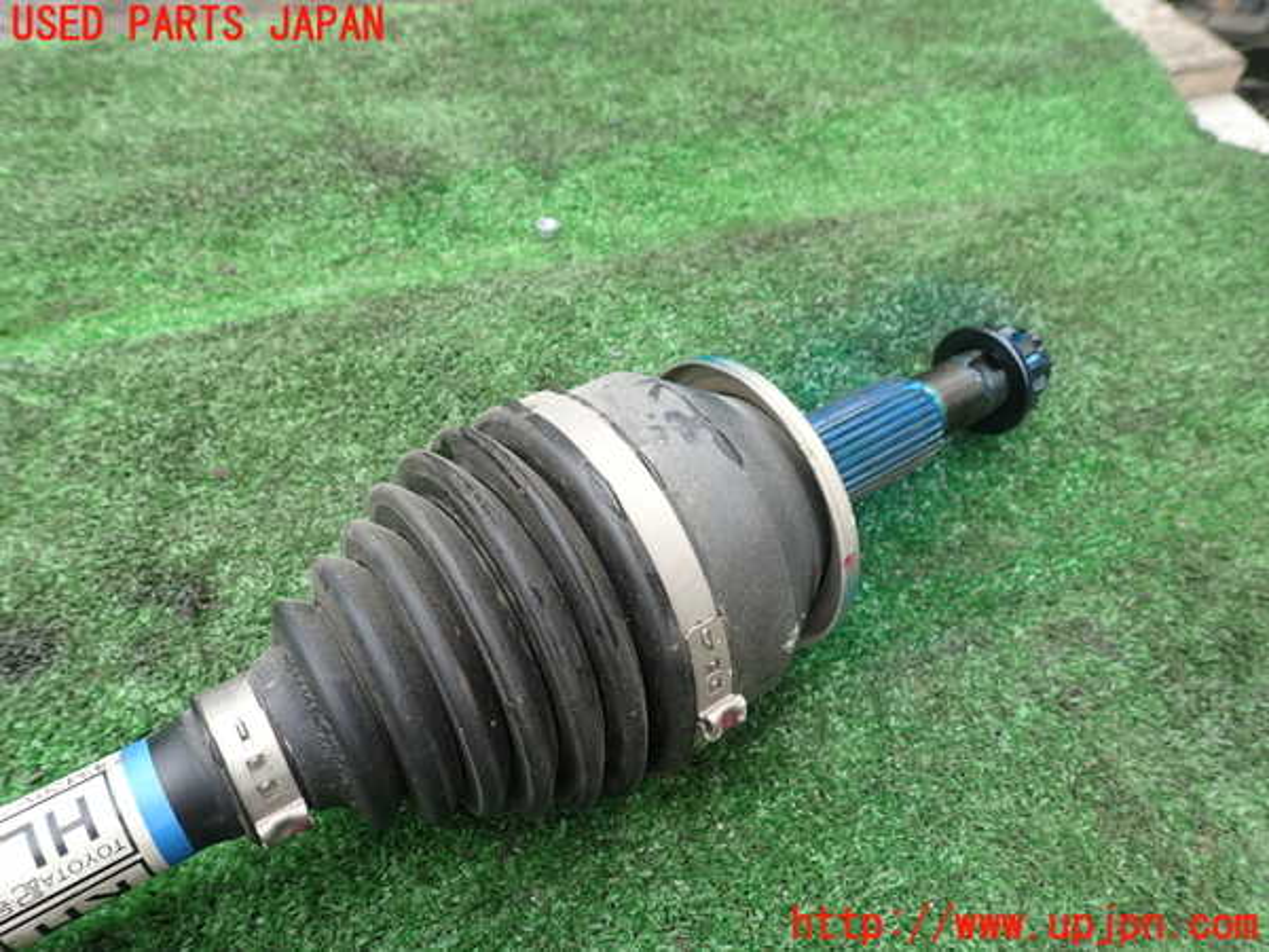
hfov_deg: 69.4
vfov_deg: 54.9
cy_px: 476
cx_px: 634
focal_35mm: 25
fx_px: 916
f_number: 2.8
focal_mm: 4.5
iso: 100
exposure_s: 1/320
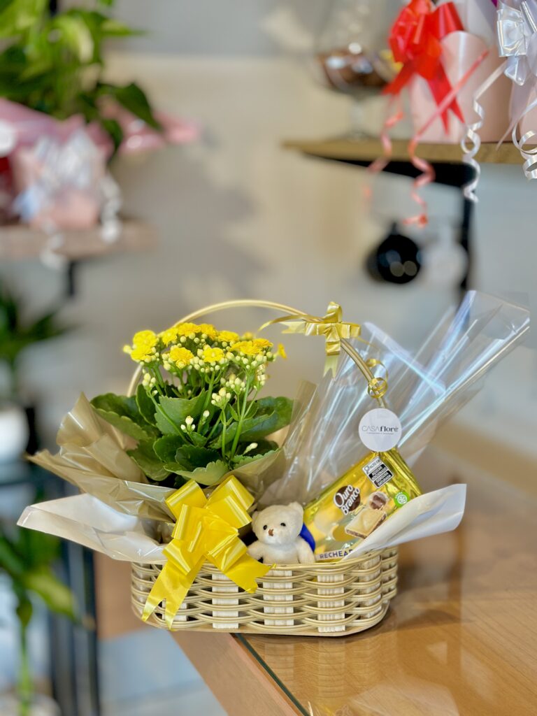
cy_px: 358
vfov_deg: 39.7
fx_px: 993
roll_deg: +0.0
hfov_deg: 30.3
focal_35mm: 48
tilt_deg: -12.8
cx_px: 268
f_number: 1.78
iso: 160
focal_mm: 6.86
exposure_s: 1/120
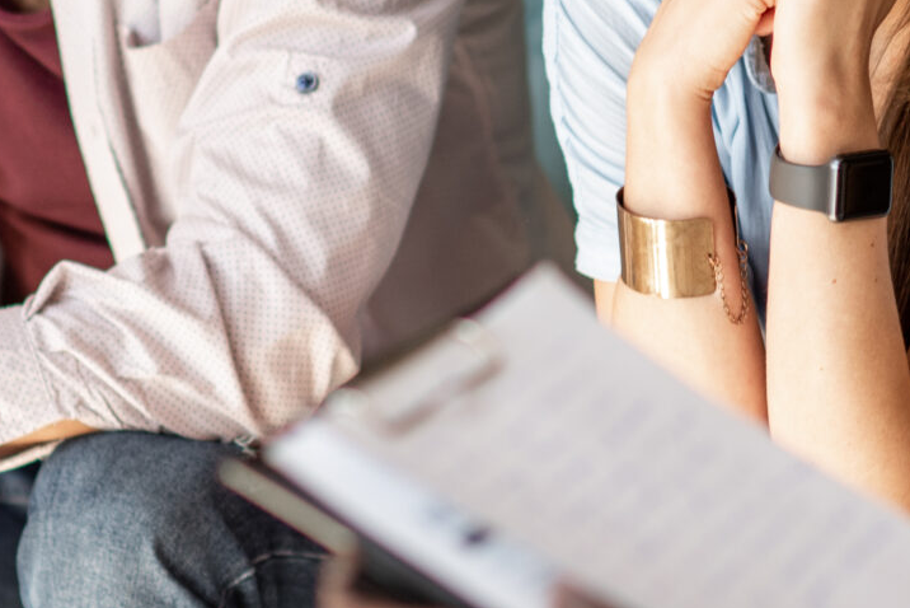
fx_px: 7687
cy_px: 175
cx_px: 430
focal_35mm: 304
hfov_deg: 6.8
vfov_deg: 4.5
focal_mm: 85
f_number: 2.2
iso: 320
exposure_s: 1/200
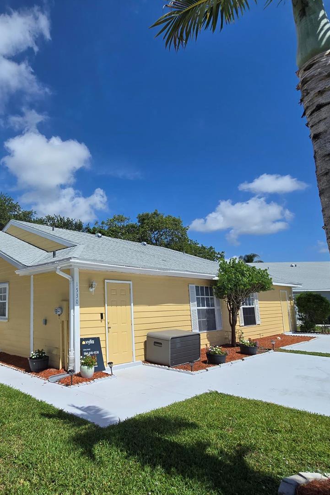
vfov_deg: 83.9
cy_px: 257
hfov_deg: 57.9
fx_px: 275
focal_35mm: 20
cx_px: 73
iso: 50
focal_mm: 2.2
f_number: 2.2
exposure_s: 1/4010
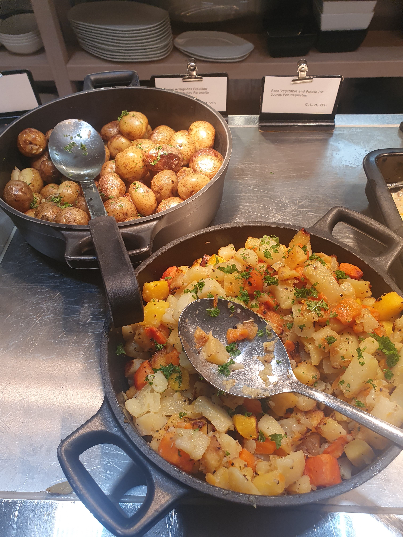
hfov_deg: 53.1
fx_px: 404
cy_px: 268
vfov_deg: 67.3
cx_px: 202
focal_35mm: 26
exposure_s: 1/100
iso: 64
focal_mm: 4.32
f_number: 2.4
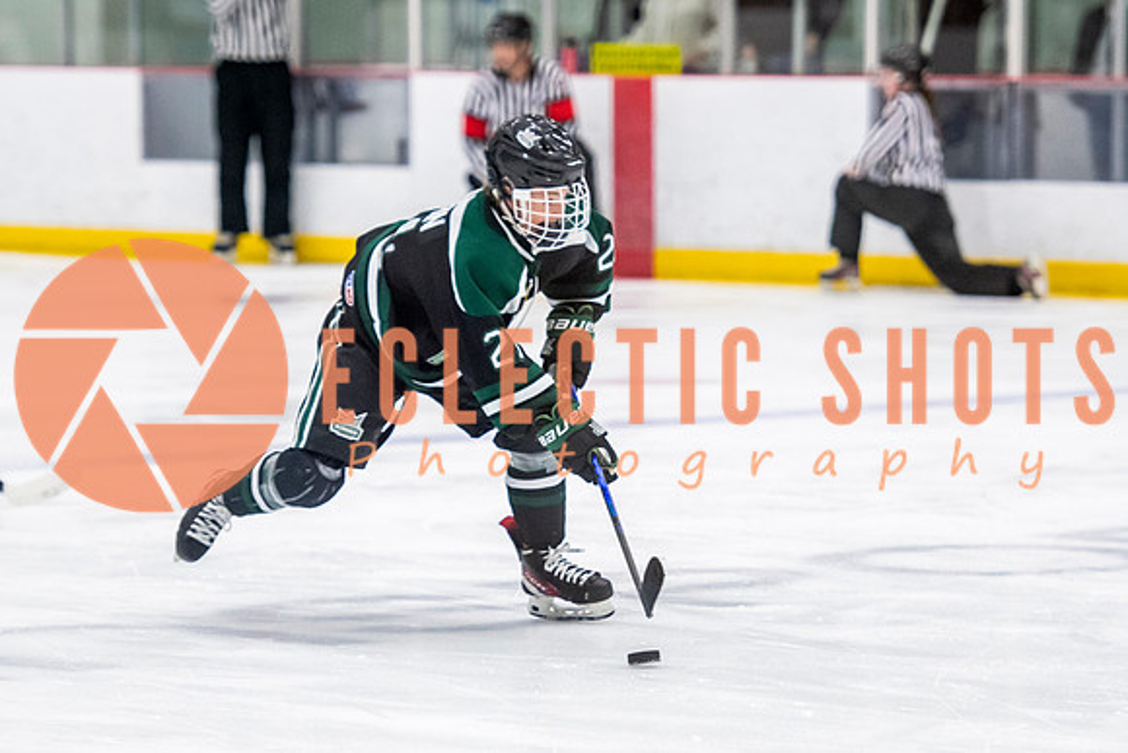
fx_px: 6965
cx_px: 541
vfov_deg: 6.2
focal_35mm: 222
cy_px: 431
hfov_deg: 9.3
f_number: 3.2
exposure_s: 1/640
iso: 3200
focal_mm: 135
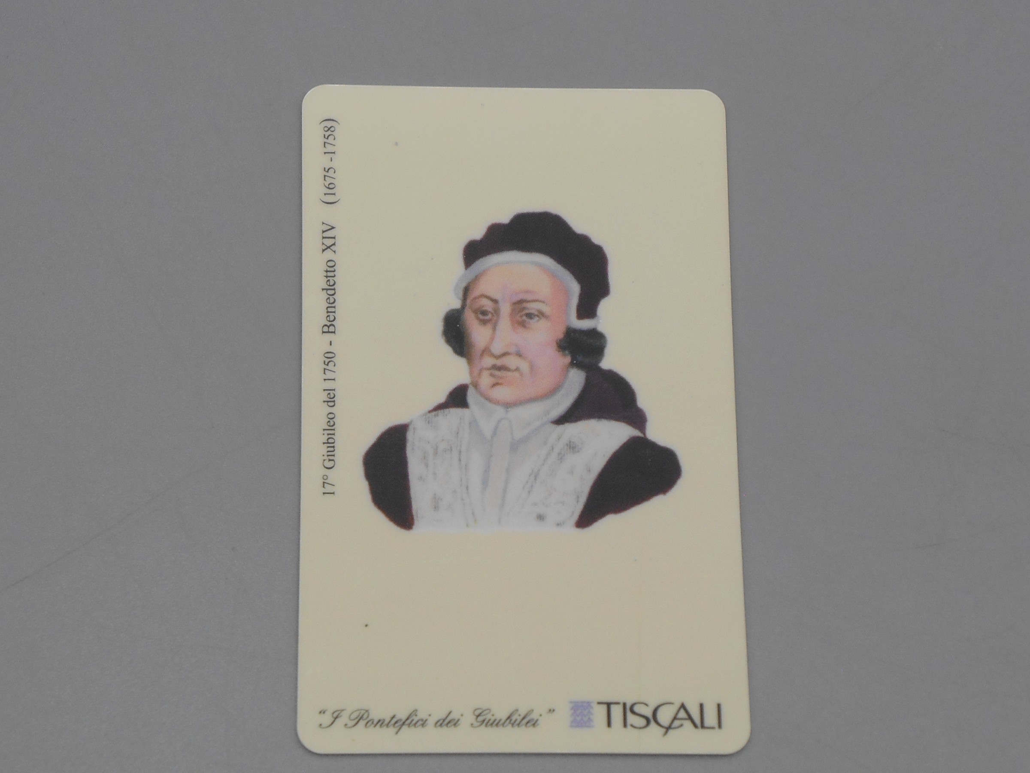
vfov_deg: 21.0
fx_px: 2083
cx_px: 515
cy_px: 386
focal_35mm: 70
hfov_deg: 27.8
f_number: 4.5
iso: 80
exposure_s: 1/160
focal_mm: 12.5
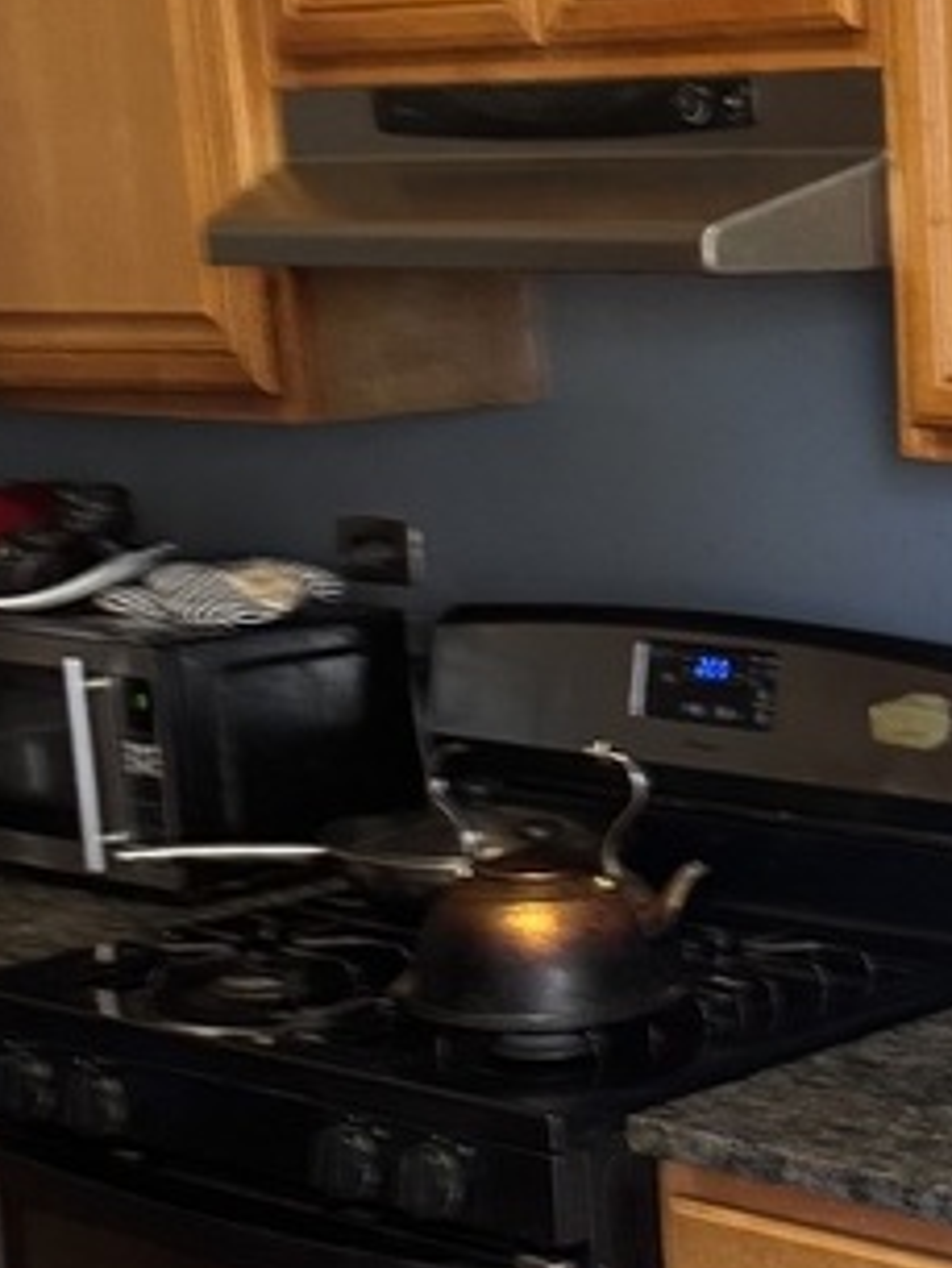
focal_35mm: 85
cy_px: 981
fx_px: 3115
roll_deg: +2.6
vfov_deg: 22.7
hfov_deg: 16.4
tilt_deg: -11.2
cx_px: 1255
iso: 250
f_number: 1.78
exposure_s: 1/60
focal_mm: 6.76
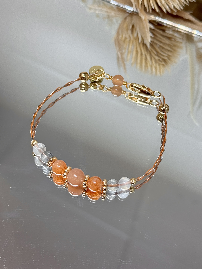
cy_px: 134
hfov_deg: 30.3
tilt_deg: -56.6
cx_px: 101
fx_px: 373
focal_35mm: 48
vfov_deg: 39.7
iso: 100
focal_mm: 6.76
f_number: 1.78
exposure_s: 1/282
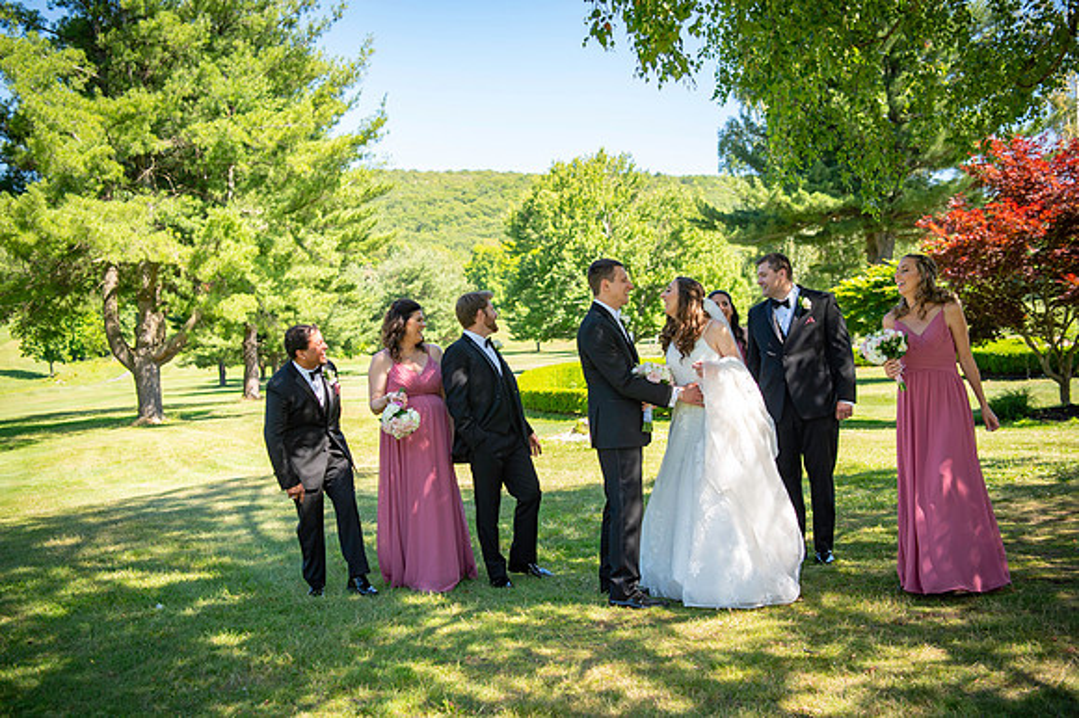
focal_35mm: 38
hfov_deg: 50.7
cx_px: 540
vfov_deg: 35.0
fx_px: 1138
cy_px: 359
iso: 250
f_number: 3.2
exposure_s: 1/800
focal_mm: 38
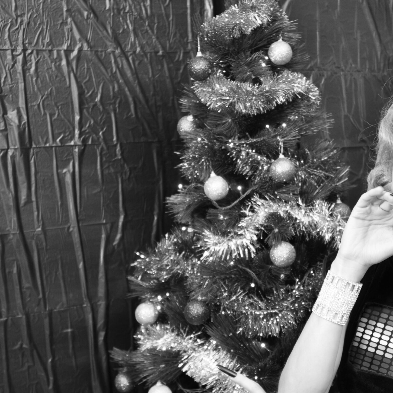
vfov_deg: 27.3
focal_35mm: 63
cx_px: 282
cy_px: 218
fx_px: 809
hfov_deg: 27.0
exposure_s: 1/20
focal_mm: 28
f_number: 2.8
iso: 250
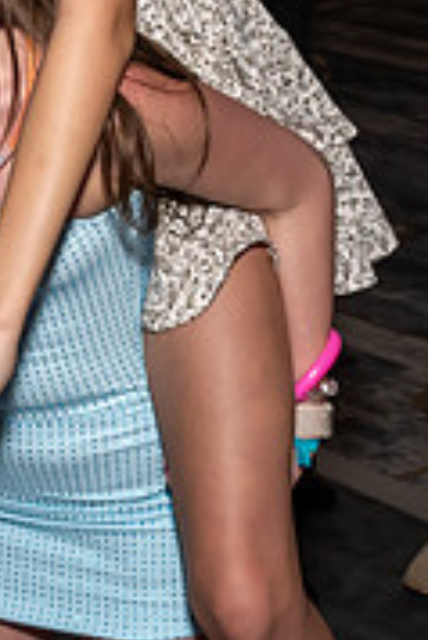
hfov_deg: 12.2
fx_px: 1940
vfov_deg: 17.9
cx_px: -150
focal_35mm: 109
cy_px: -111
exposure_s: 1/250
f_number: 7.1
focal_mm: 17
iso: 800
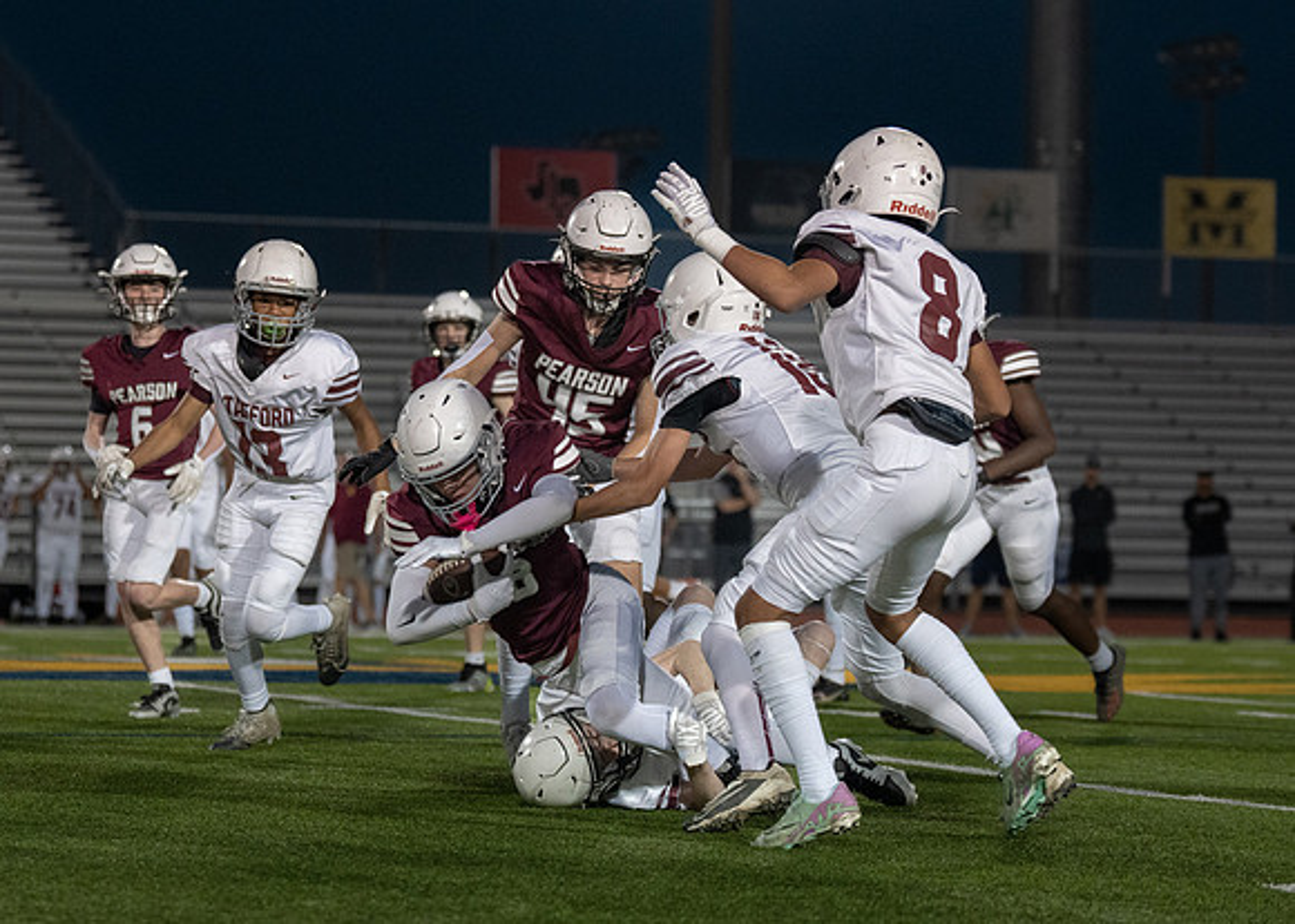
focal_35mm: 152
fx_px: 5592
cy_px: 460
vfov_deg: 9.4
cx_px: 653
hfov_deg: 13.2
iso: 1250
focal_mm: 90
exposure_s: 1/1000
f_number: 2.8
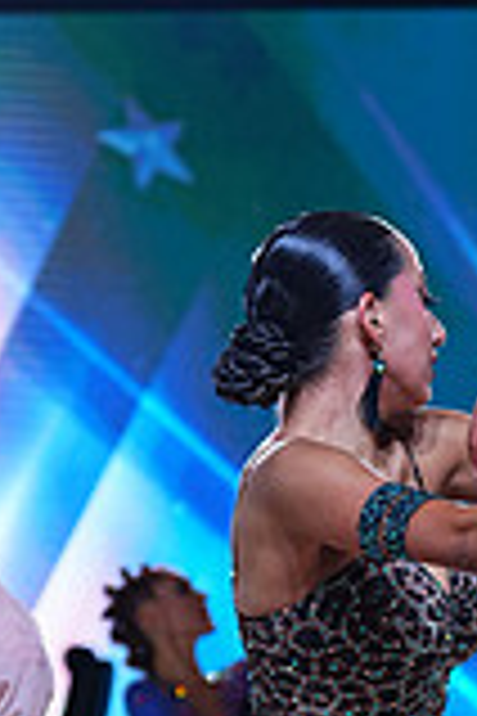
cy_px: 932
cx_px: 619
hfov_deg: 5.4
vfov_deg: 8.0
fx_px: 5068
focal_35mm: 255
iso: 640
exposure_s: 1/400
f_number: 4
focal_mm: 70
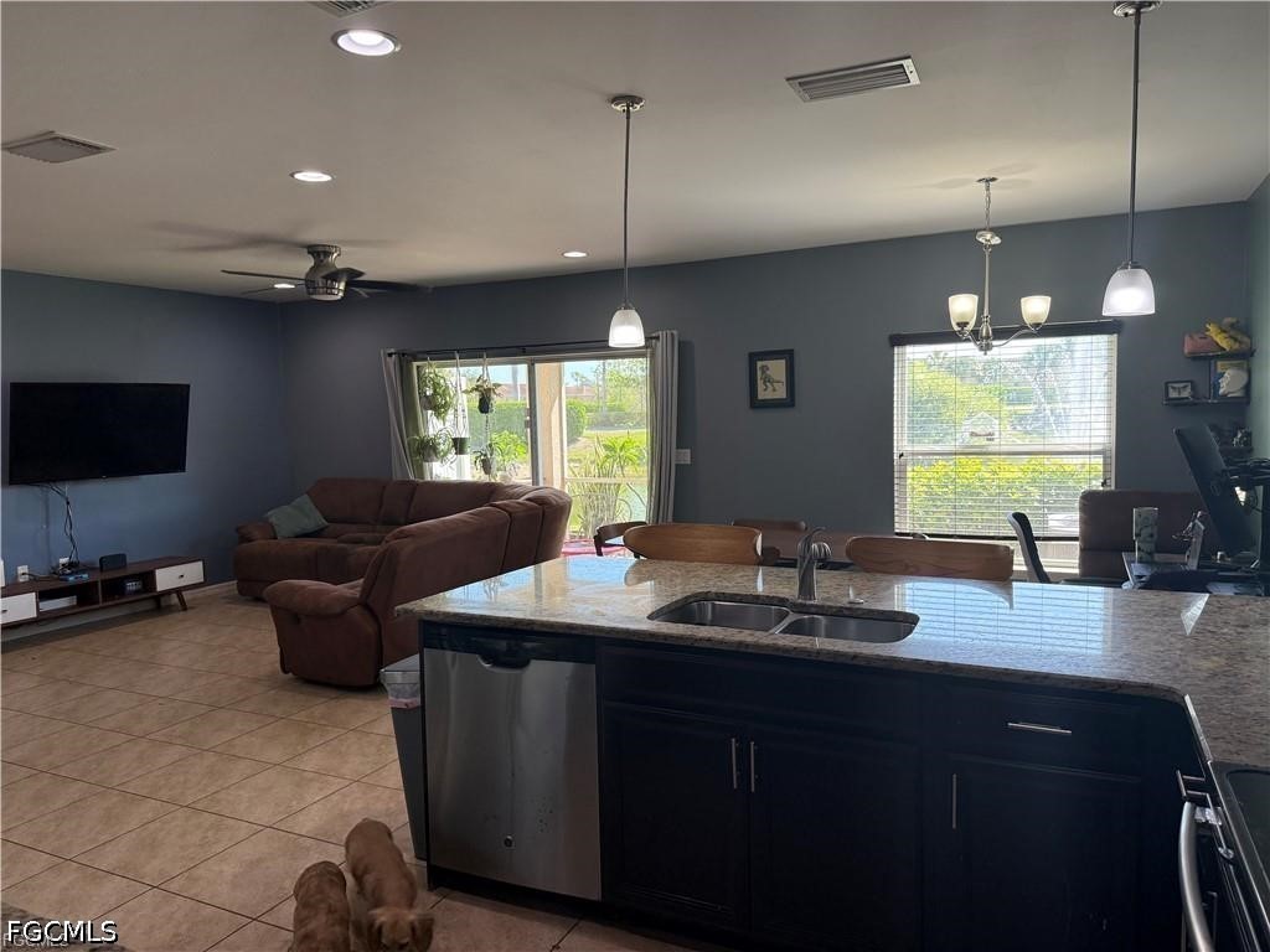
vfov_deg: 56.8
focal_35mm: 24
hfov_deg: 71.6
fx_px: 881
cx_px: 635
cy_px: 476
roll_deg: +1.3
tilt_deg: -4.2
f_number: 1.78
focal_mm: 6.76
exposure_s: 1/236
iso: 160
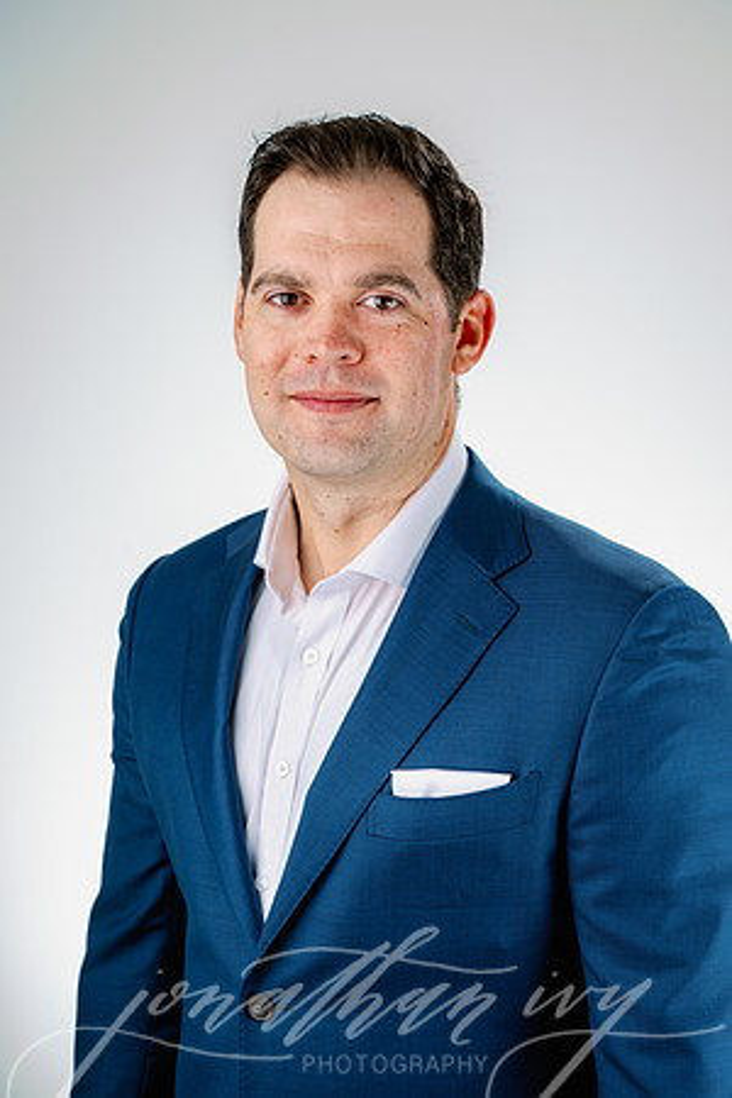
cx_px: 366
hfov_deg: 19.5
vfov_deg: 28.8
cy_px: 549
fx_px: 2135
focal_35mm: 70
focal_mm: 70
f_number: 8
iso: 125
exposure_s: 1/160
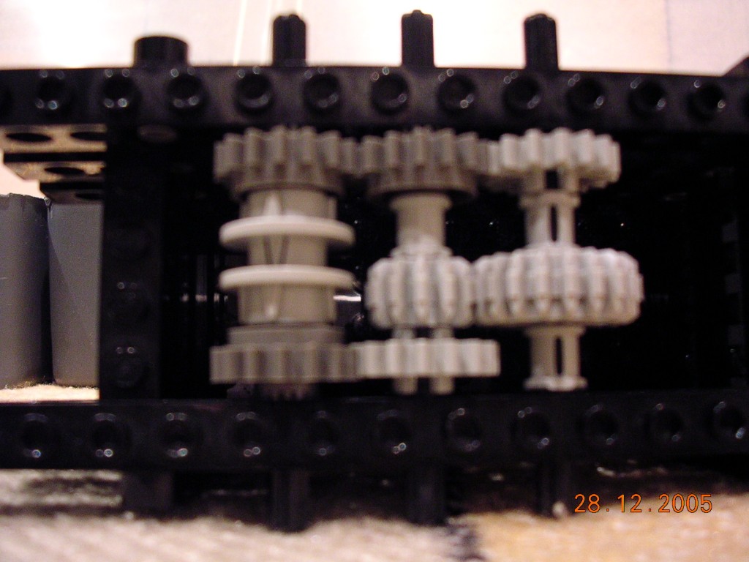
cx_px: 374
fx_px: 822
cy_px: 281
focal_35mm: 38
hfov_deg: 49.0
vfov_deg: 37.7
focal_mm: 5.8
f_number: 2.8
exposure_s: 1/4.2
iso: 375
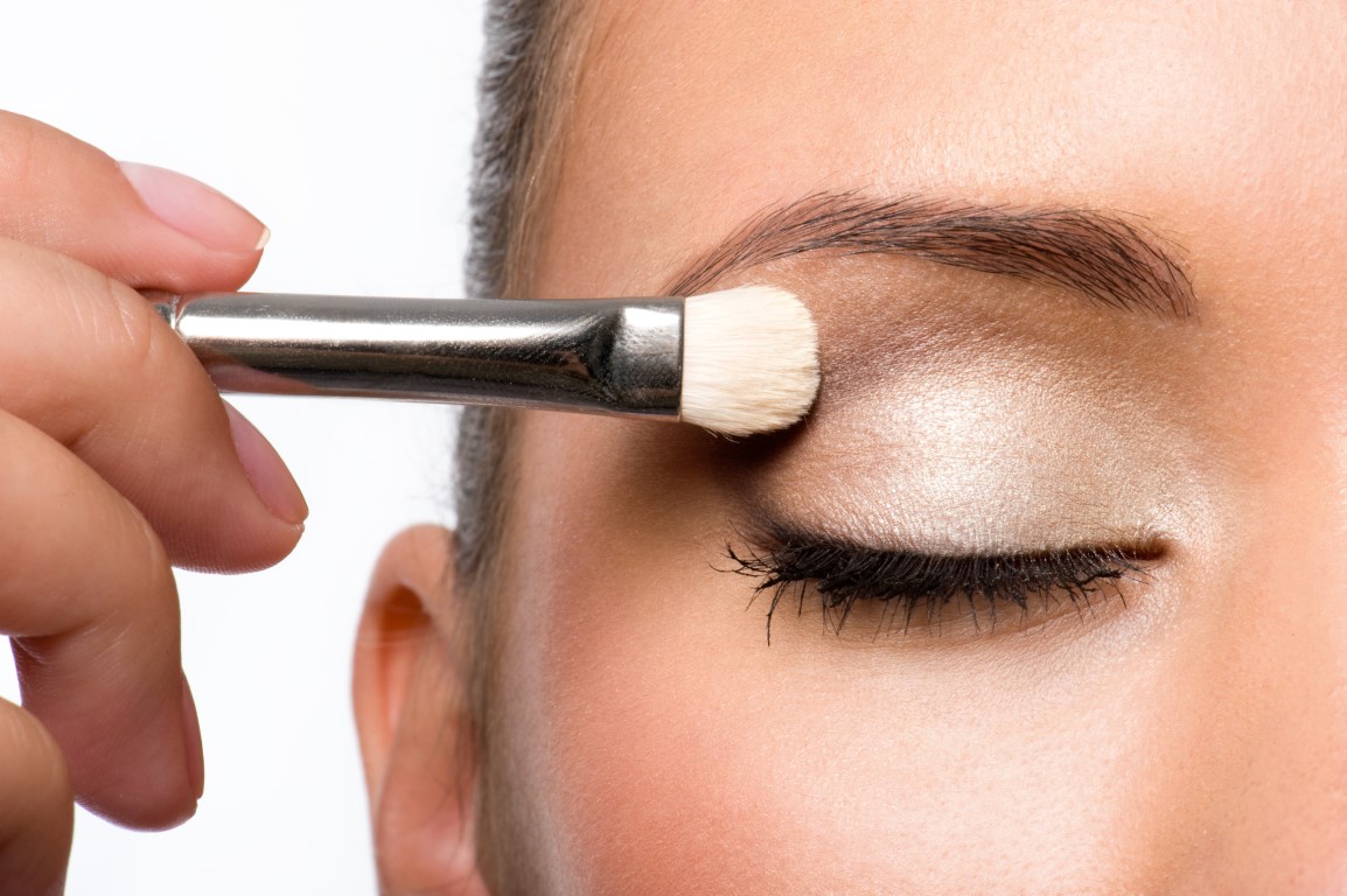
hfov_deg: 19.5
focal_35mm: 105
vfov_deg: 13.0
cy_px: 448
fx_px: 3926
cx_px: 674
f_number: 36
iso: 400
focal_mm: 105
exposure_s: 1/200
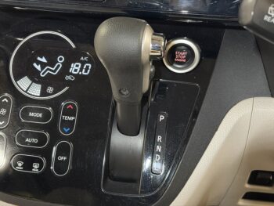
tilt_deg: -35.9
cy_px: 103
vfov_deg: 28.1
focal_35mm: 52
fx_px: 412
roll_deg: +1.2
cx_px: 137
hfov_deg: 36.8
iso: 400
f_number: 1.6
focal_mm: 5.96
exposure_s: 1/20
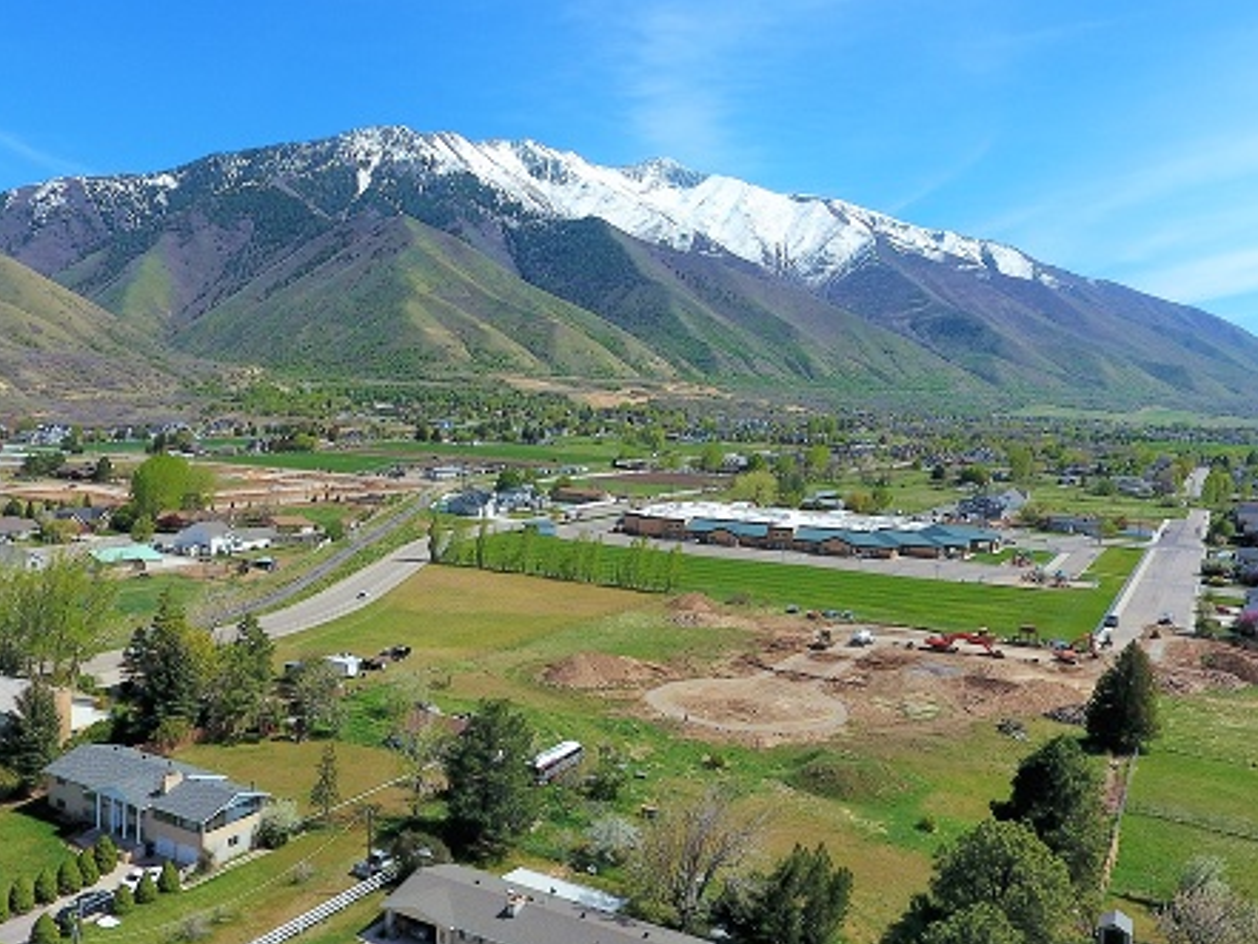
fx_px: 1054
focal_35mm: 29
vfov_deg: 48.1
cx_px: 533
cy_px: 405
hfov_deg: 61.3
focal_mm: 3.61
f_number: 2.8
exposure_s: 1/1427
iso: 100
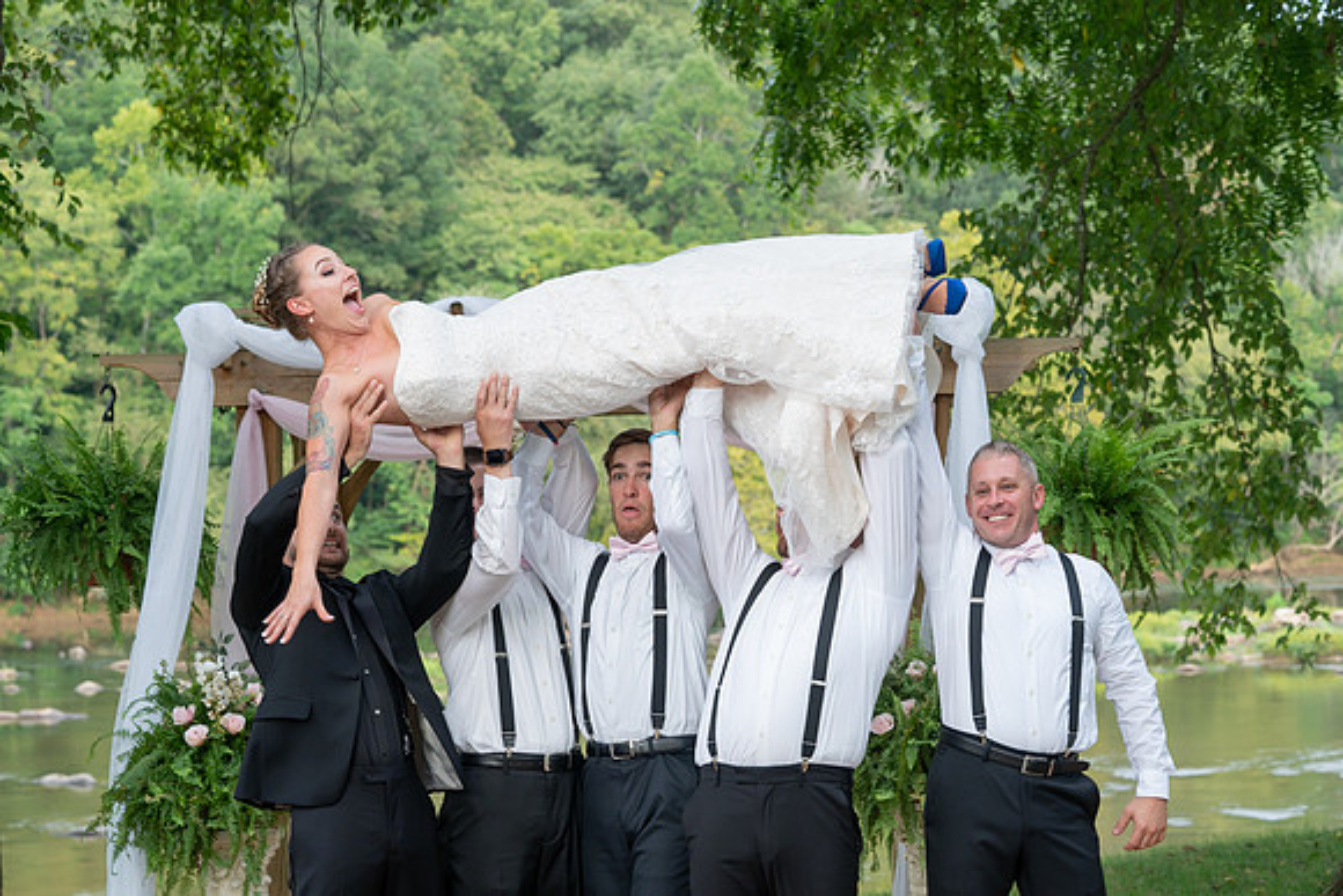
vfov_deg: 16.9
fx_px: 3023
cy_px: 445
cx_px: 671
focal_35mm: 81
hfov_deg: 25.0
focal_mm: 80
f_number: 5.6
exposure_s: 1/200
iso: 640
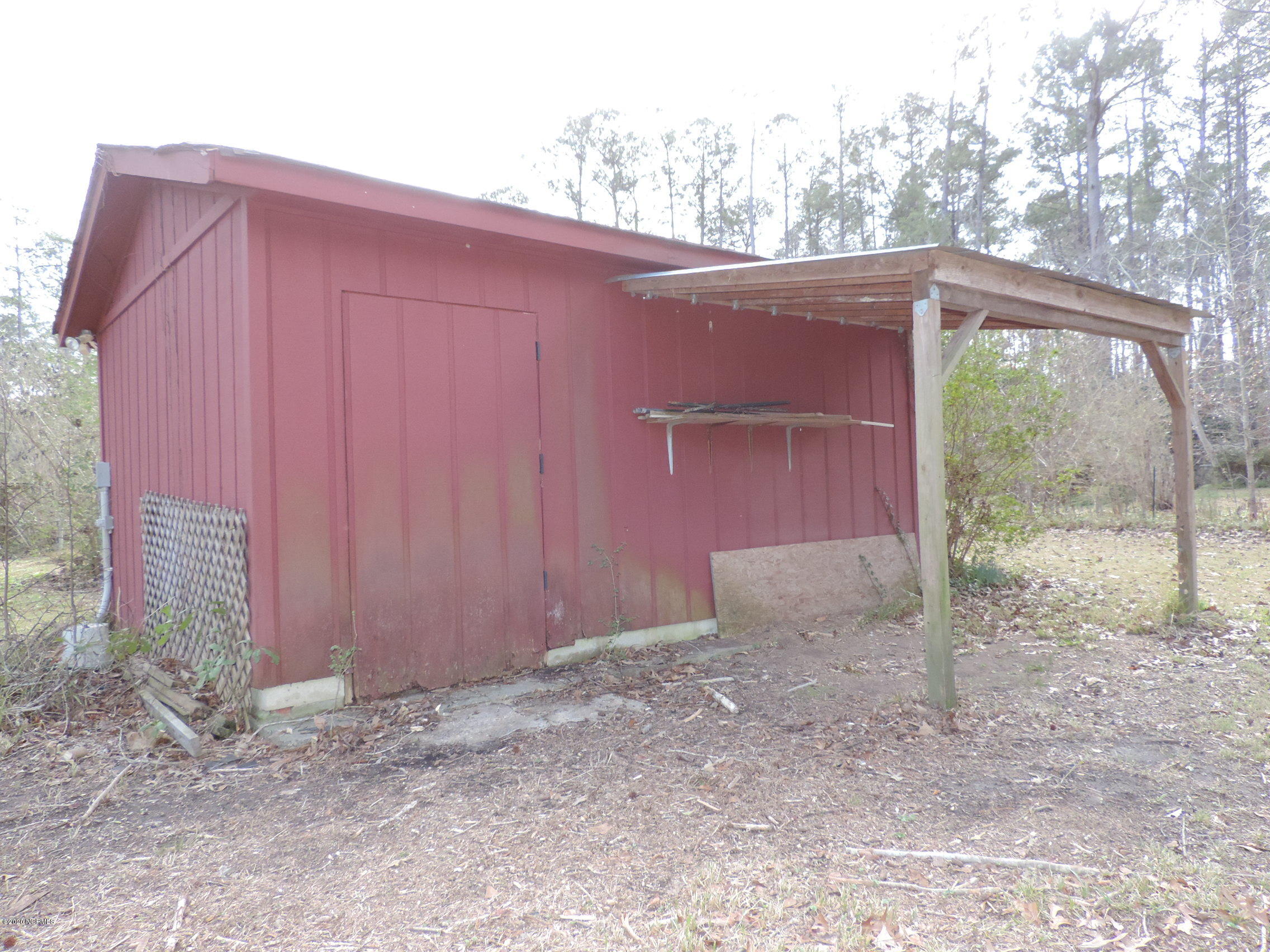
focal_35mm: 24
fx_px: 881
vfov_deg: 56.8
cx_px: 635
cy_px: 476
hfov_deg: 71.6
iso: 320
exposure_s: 1/200
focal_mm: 4.3
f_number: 3
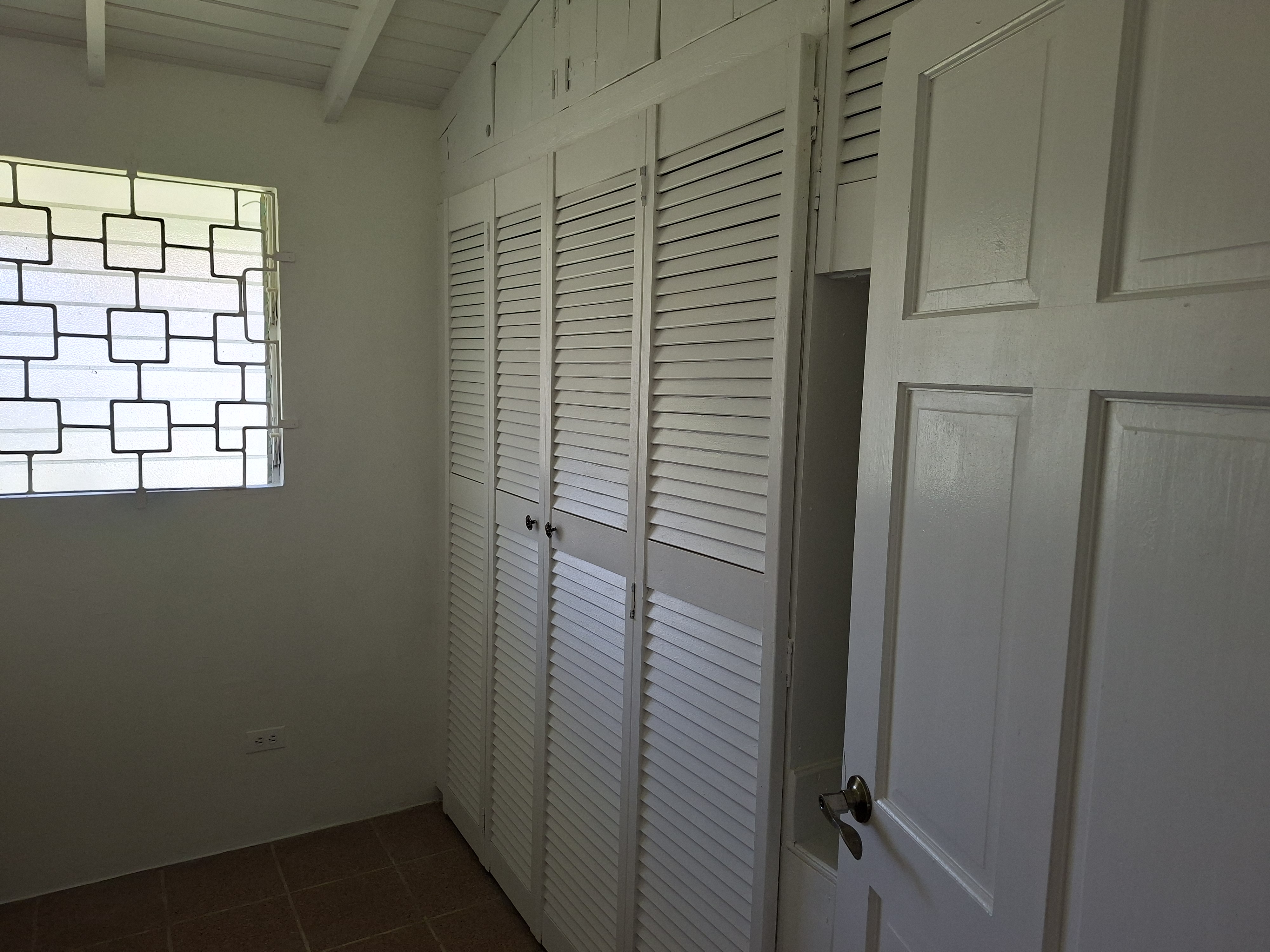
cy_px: 476
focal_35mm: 23
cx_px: 635
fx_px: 844
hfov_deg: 73.9
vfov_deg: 58.9
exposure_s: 1/120
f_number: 1.8
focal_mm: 5.54
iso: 200
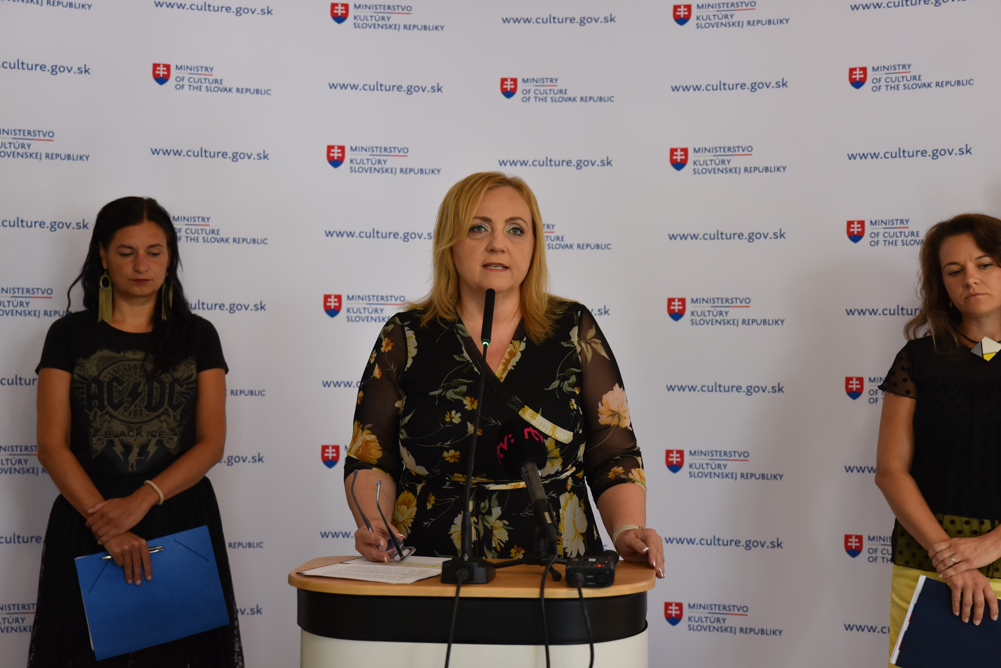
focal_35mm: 60
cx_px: 500
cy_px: 334
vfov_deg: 22.6
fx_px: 1669
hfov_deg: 33.4
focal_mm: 60
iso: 800
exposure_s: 1/60
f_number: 3.2
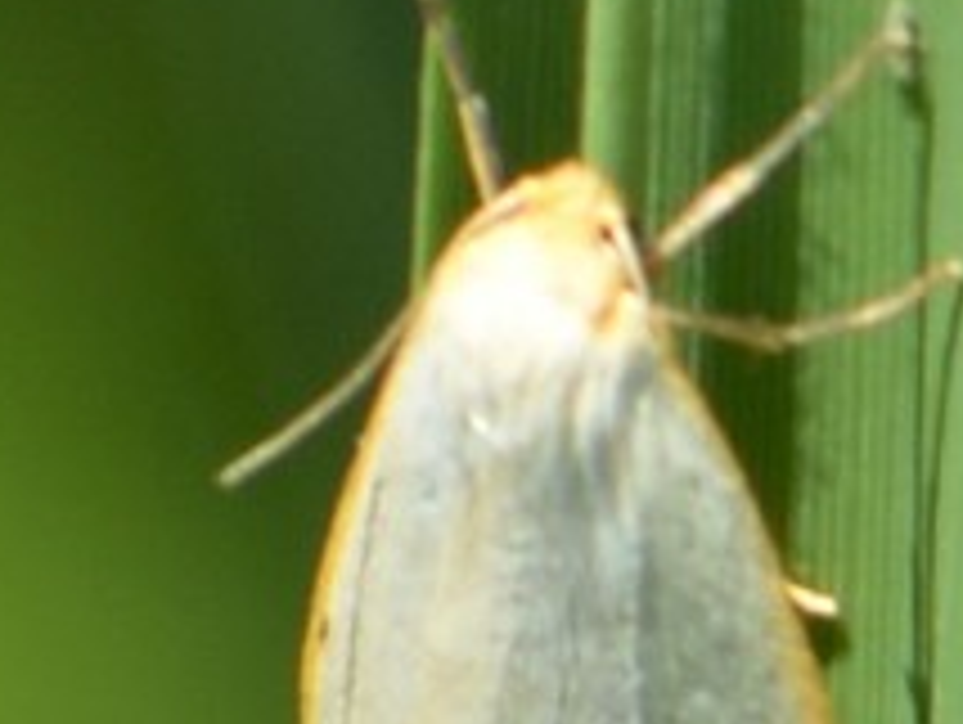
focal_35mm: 1195
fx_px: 33286
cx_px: 1046
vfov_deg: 1.2
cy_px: 728
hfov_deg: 1.7
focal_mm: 185
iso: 100
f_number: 8
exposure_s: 1/200
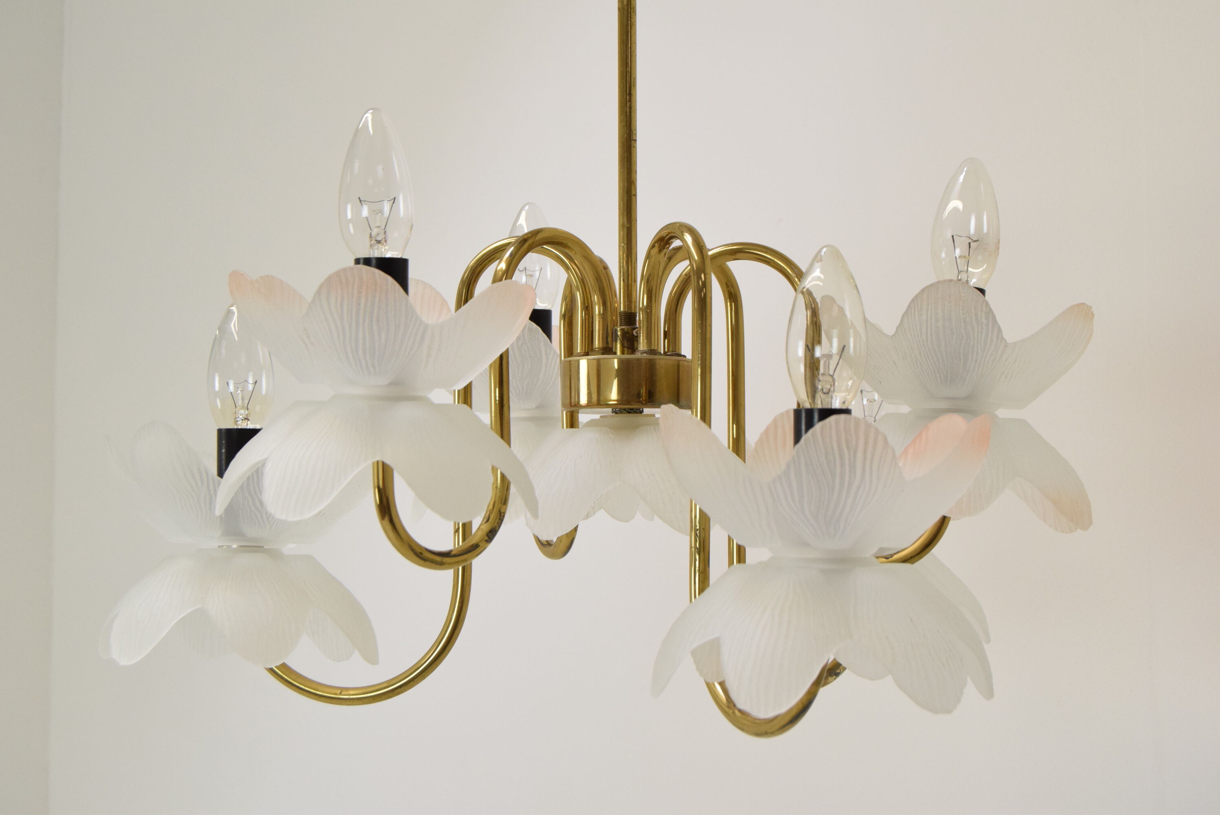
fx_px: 2035
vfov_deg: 22.7
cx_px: 610
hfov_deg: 33.4
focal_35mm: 60
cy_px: 408
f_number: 9
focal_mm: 40
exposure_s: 1/320
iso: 1600
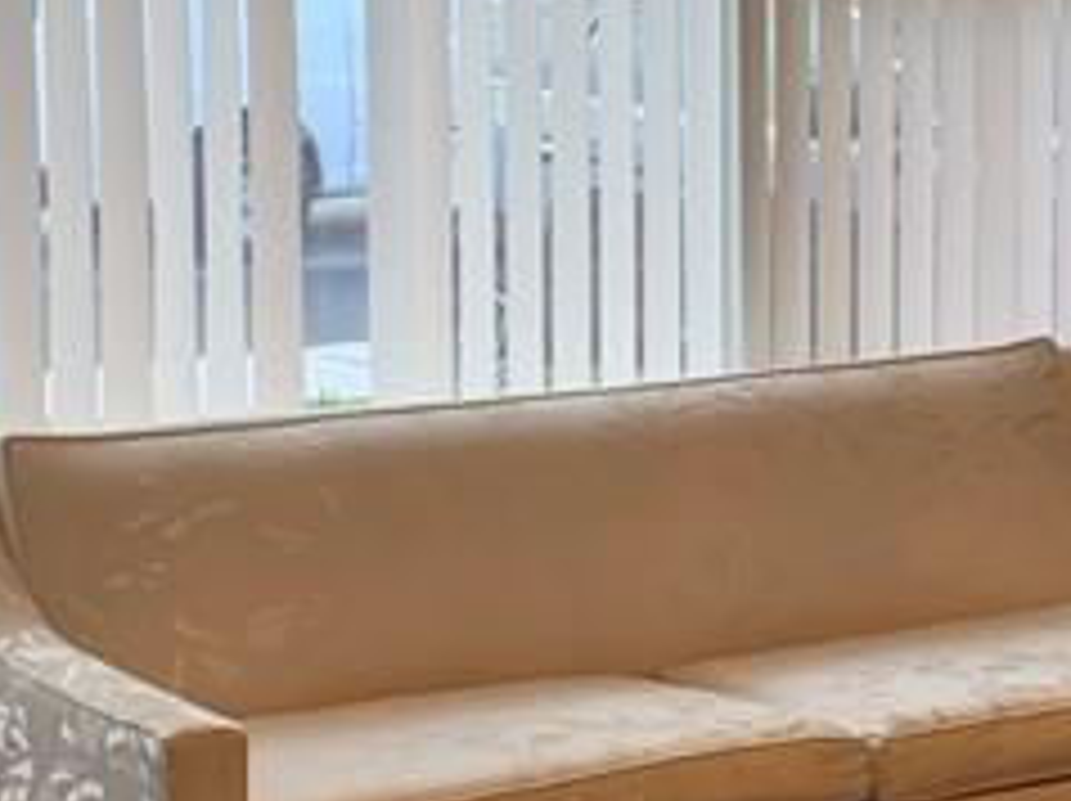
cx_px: 752
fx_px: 3462
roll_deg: +0.8
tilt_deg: -4.6
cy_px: 234
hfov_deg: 17.5
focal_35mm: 112
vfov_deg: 13.2
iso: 80
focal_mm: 4.25
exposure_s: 1/120
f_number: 1.8
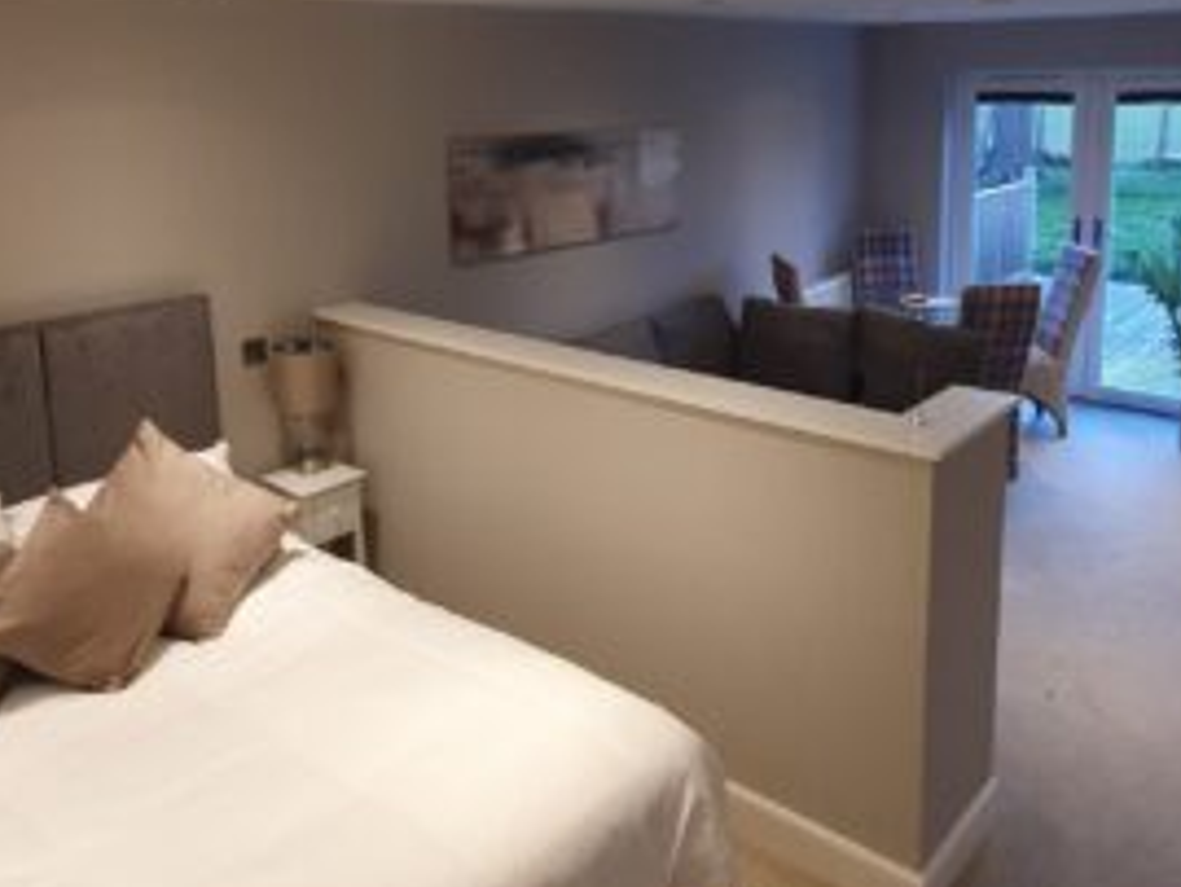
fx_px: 990
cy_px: 255
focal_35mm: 29
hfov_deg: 61.4
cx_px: 672
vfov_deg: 47.0
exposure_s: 1/50
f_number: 2.2
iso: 250
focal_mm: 1.8
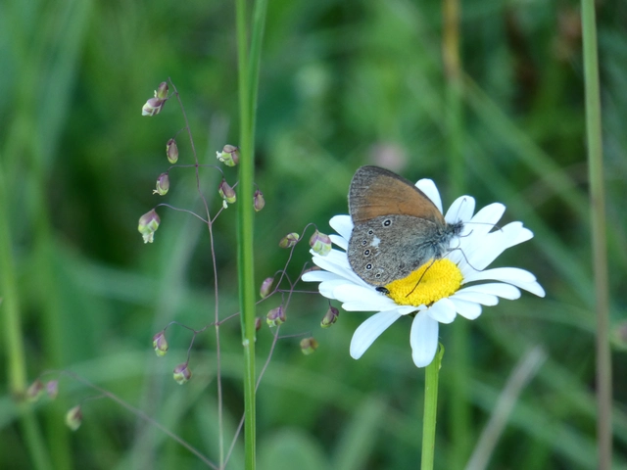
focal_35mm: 584
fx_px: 10578
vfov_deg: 2.5
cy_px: 235
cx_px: 314
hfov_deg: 3.4
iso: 200
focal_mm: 104.7
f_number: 5.6
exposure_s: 1/80
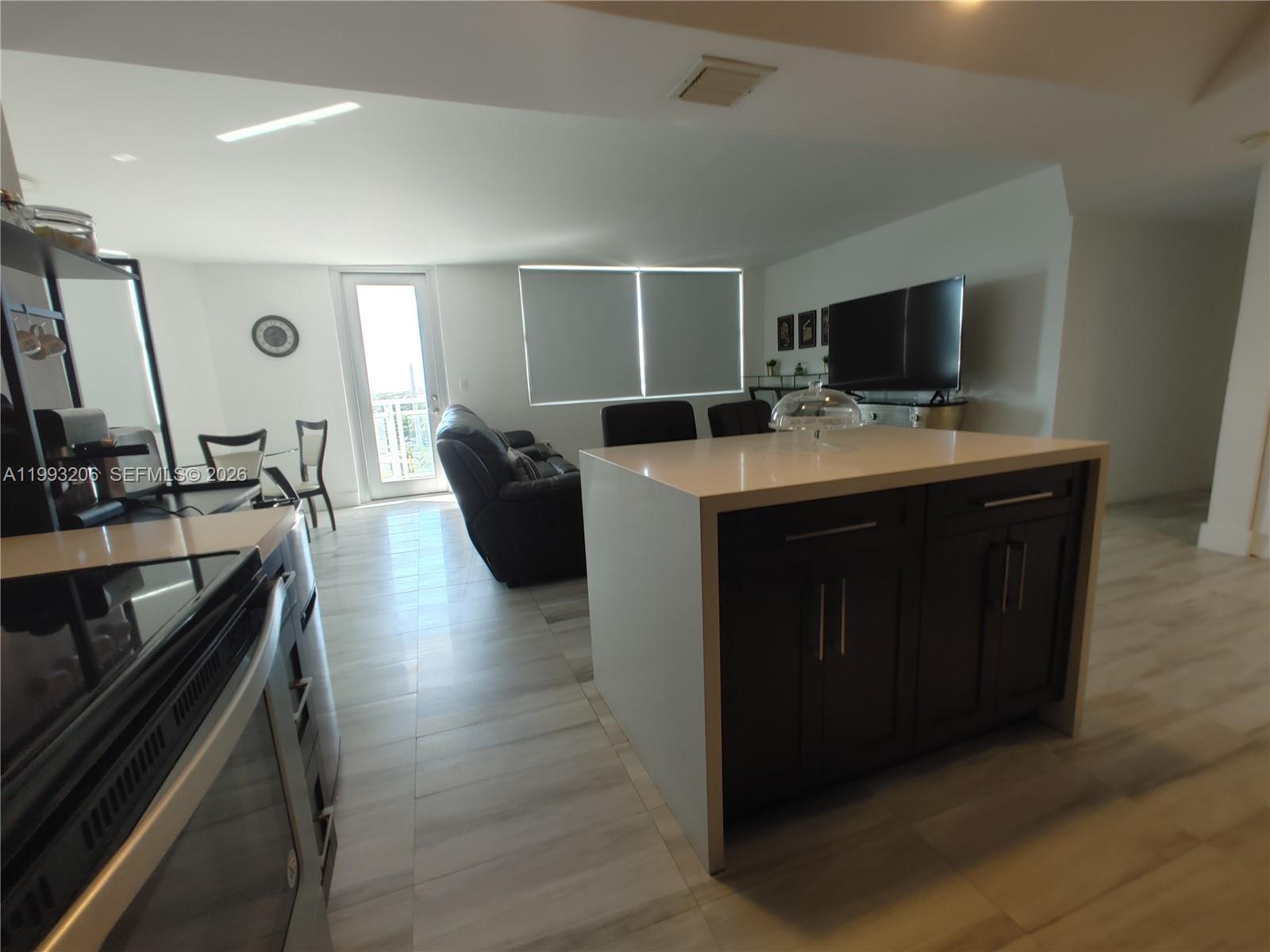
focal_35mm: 15
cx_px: 635
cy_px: 476
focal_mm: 1.78
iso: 50
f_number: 1.9
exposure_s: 1/40
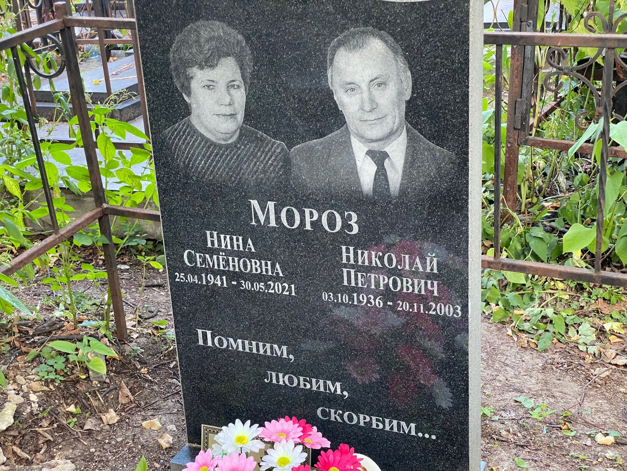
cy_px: 236
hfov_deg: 36.8
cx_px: 314
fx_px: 942
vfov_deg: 28.0
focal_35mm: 52
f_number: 2
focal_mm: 6
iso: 160
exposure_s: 1/86
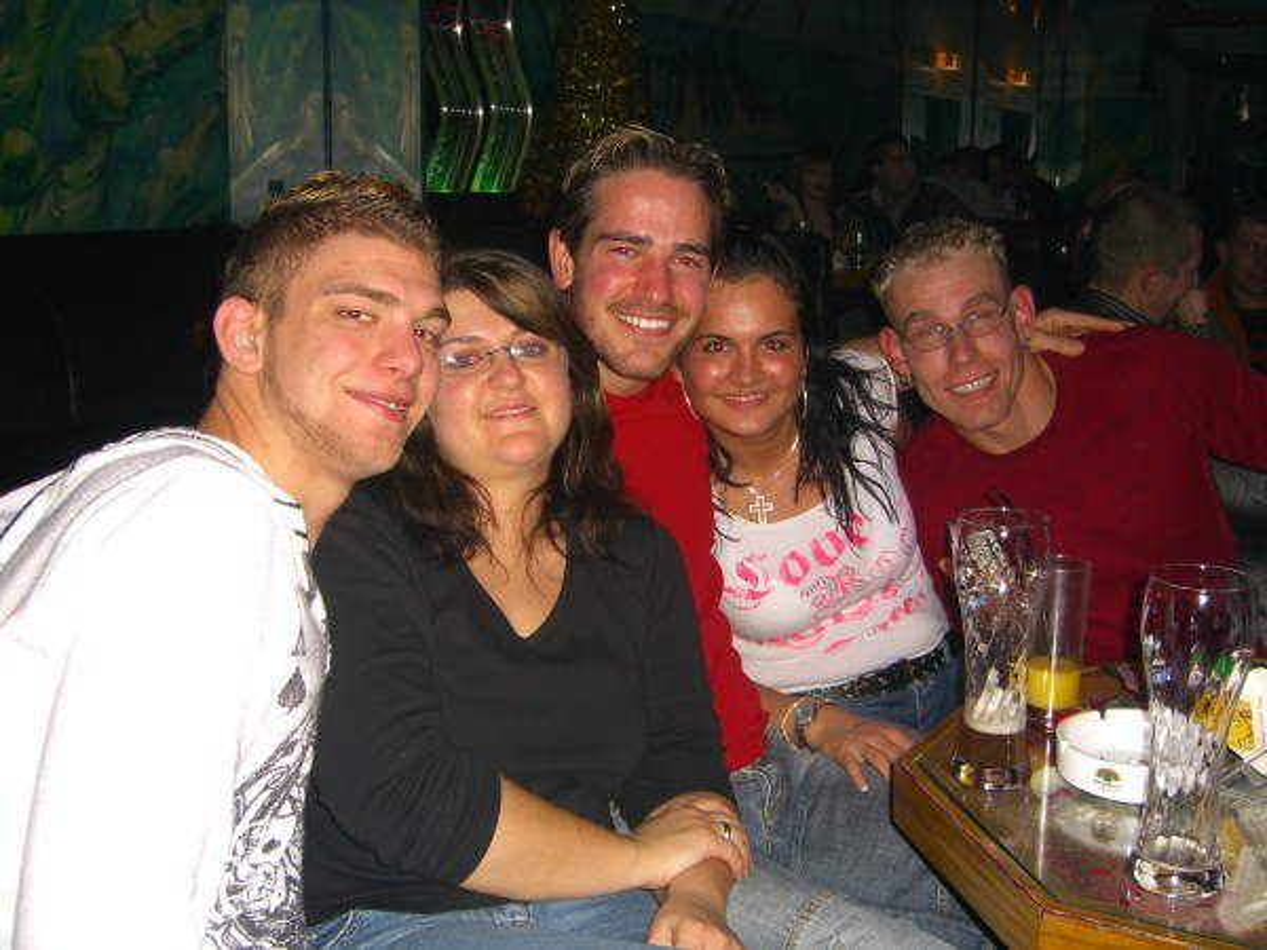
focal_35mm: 38
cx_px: 634
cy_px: 475
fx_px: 1391
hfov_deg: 49.0
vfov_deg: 37.7
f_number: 2.8
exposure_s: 1/60
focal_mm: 7.9
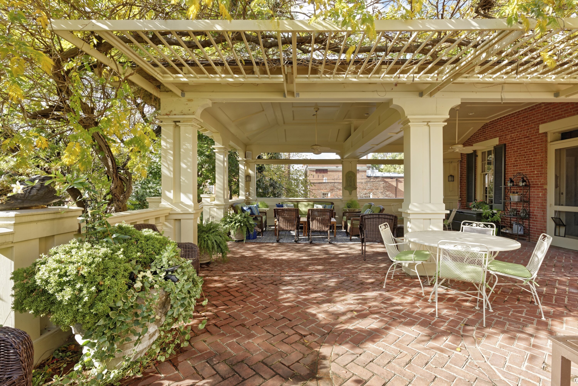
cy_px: 193
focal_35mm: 16
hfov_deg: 96.7
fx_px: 257
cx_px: 289
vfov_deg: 73.8
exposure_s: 1/80
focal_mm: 16
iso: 320
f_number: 13
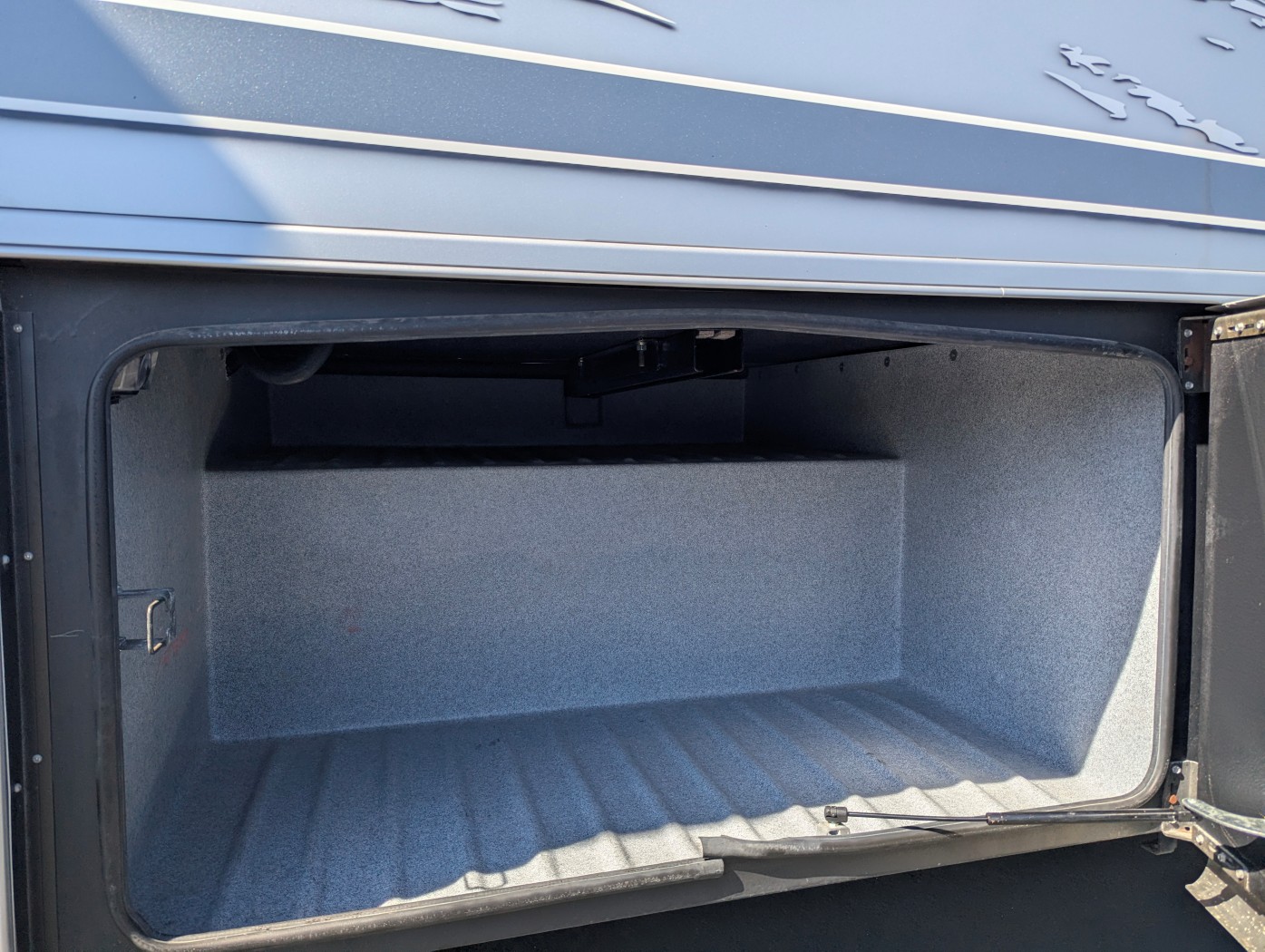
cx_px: 632
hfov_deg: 71.5
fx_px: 878
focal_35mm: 24
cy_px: 476
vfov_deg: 56.9
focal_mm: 6.81
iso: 43
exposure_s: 1/967
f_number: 1.85
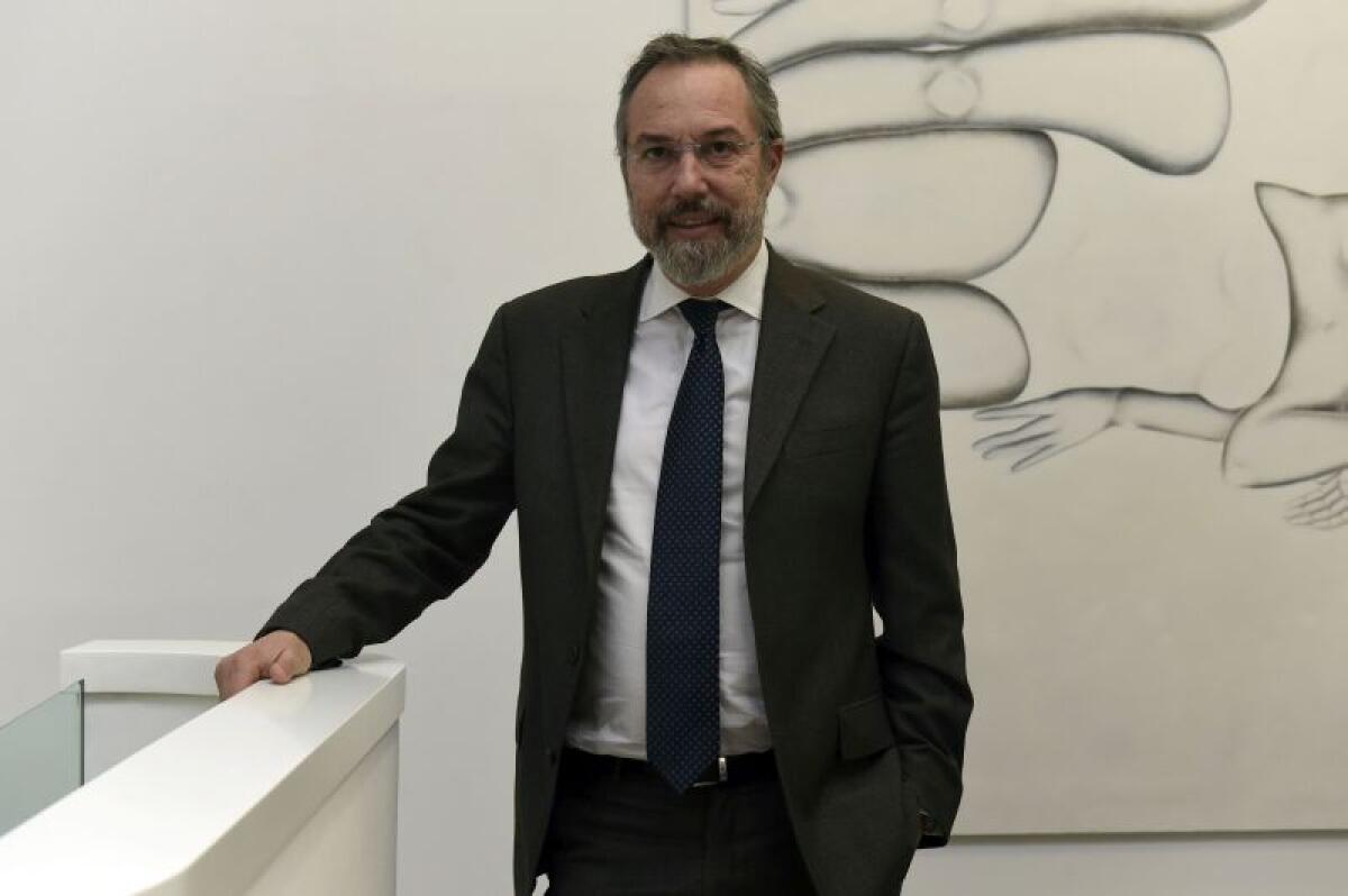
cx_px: 674
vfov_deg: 25.9
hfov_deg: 38.2
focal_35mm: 52
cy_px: 448
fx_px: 1945
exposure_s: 1/160
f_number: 5.6
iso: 2500
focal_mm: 52
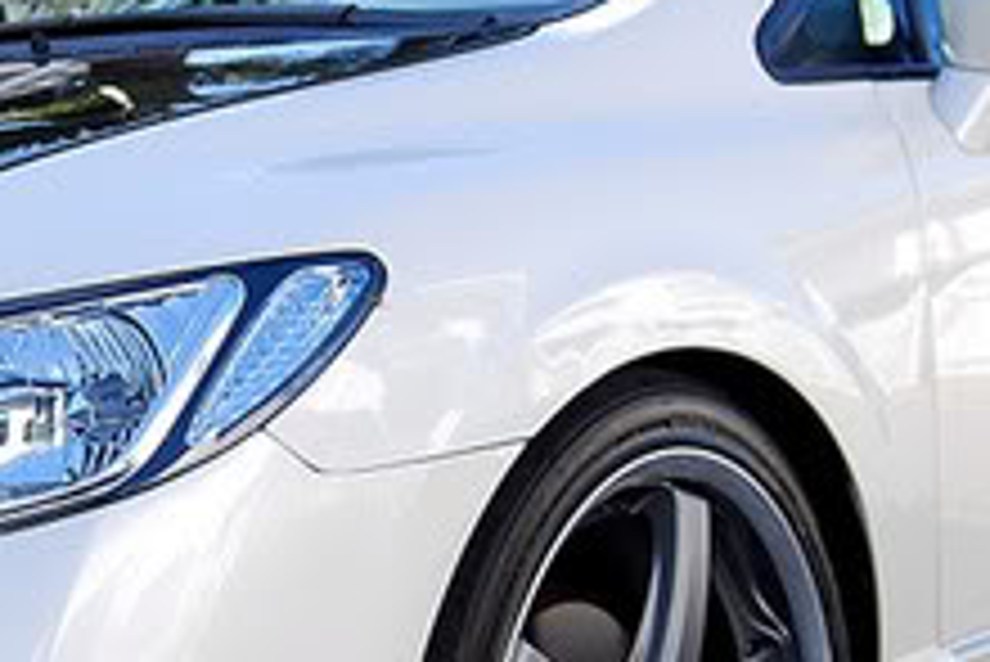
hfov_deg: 21.0
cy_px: 367
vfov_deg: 14.3
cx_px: 212
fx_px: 2642
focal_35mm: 96
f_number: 3.8
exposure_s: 1/250
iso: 100
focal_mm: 22
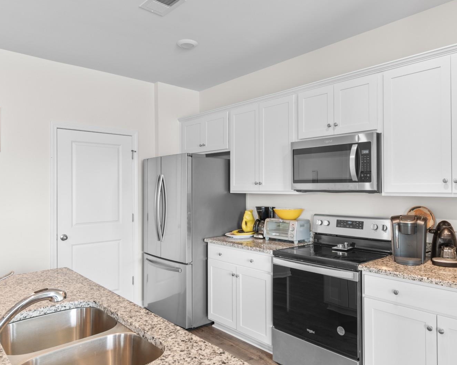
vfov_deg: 58.8
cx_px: 241
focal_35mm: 24
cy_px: 184
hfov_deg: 70.2
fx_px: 325
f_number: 5
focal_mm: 14
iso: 100
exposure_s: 1/2
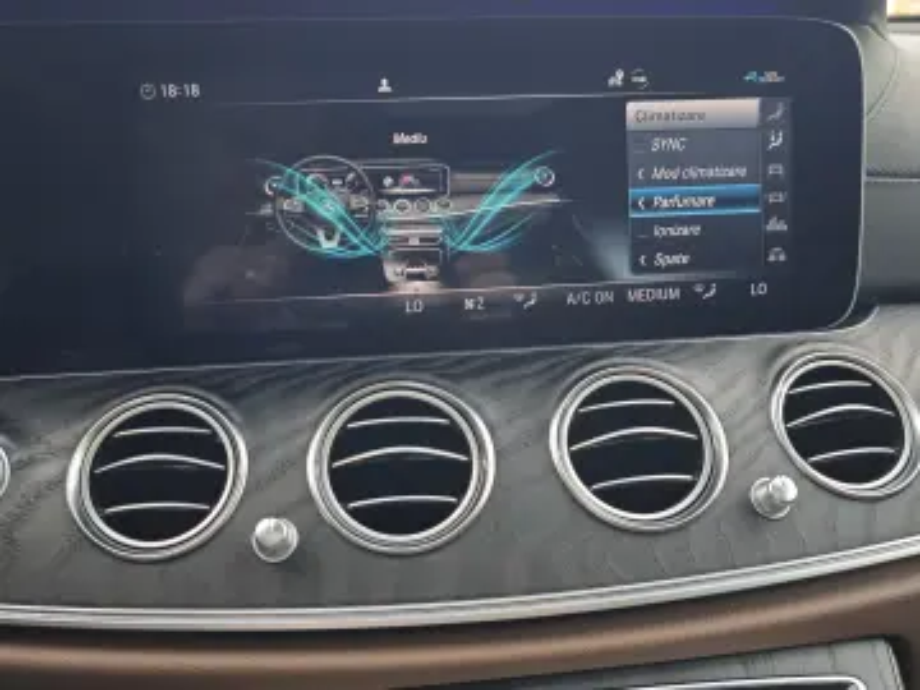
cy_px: 345
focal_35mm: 35
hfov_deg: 52.6
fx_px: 930
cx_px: 460
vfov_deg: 40.7
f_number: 1.4
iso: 64
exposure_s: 1/100
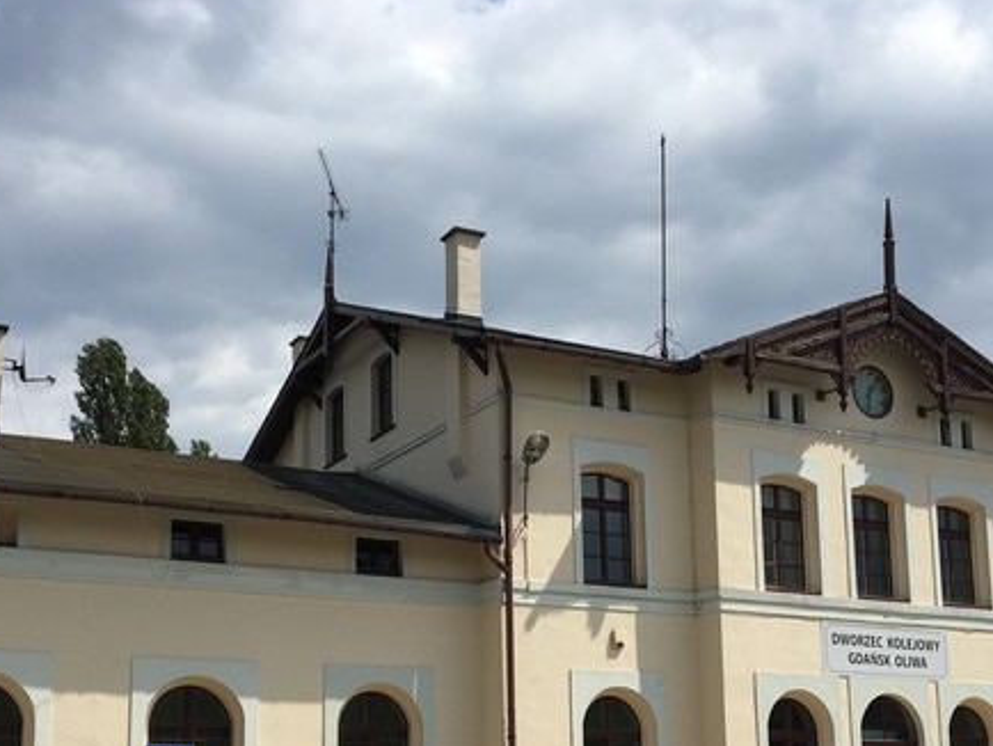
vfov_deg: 29.0
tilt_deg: +9.8
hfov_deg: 38.9
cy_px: 602
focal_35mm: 49
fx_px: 1406
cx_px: 514
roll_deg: +1.1
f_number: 2.2
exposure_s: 1/2564
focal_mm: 4.15
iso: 25
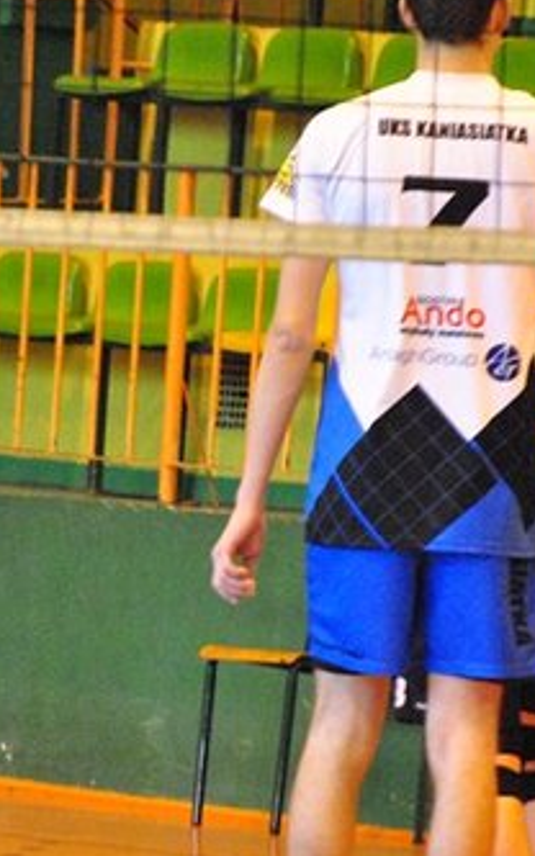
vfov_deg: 3.7
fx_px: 13256
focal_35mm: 568
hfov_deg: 2.3
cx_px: 5
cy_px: 436
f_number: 5.6
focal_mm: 190
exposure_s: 1/50
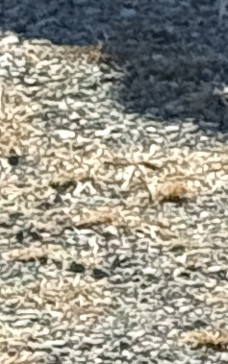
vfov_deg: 3.7
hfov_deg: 2.4
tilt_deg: -0.8
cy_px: -855
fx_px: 5387
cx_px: 1031
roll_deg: +0.6
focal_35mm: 542
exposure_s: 1/3704
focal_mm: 6.76
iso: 100
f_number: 1.78
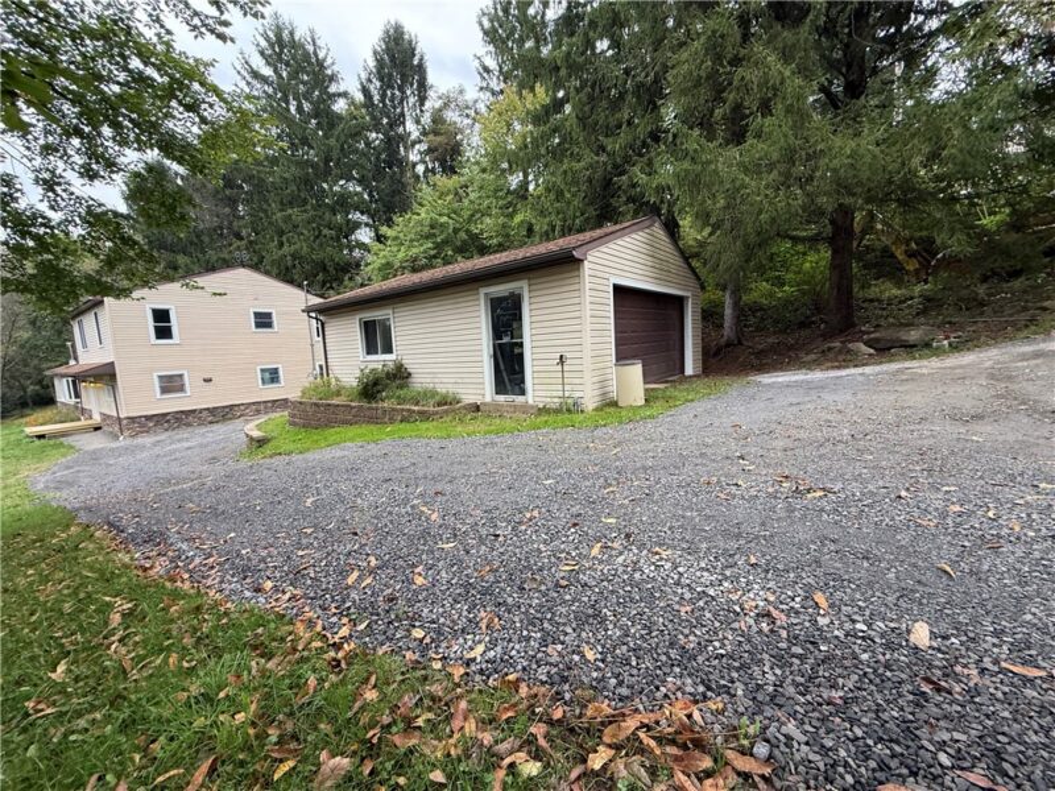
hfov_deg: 102.1
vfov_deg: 85.7
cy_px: 396
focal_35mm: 14
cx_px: 528
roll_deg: +3.3
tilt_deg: -6.4
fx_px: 427
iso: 125
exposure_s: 1/99
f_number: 2.2
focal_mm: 2.22
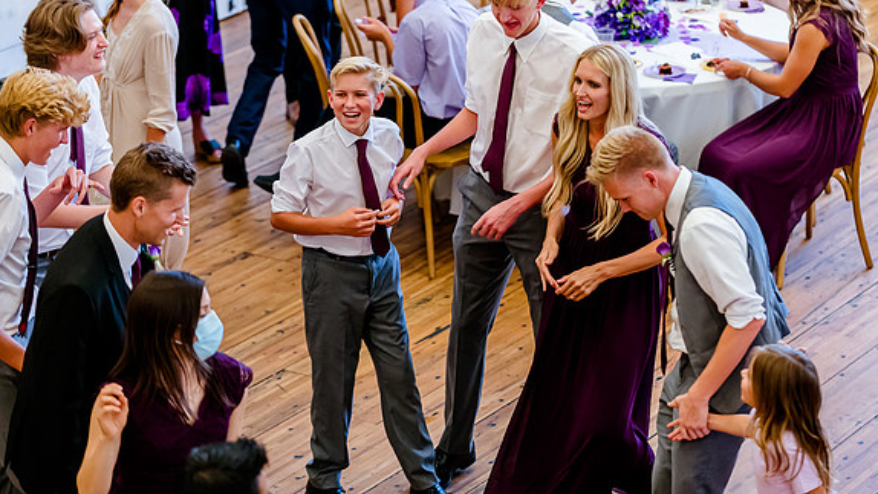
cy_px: 202
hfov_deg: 17.2
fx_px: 2910
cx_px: 473
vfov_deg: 9.7
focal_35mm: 125
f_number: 2.8
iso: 2500
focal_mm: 110
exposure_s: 1/640
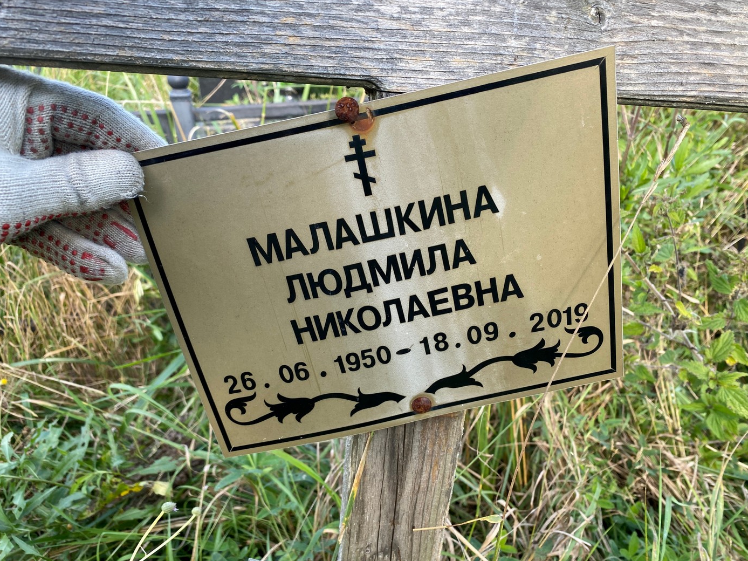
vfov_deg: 51.3
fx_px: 583
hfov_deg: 65.3
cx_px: 382
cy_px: 281
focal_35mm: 27
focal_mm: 4.25
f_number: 1.8
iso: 32
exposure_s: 1/172
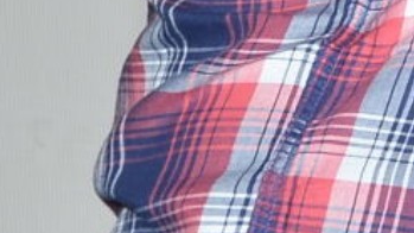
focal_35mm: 407
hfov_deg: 5.0
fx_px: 4466
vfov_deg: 3.0
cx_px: 1281
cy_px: -196
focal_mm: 40
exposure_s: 1/125
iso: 320
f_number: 5.6
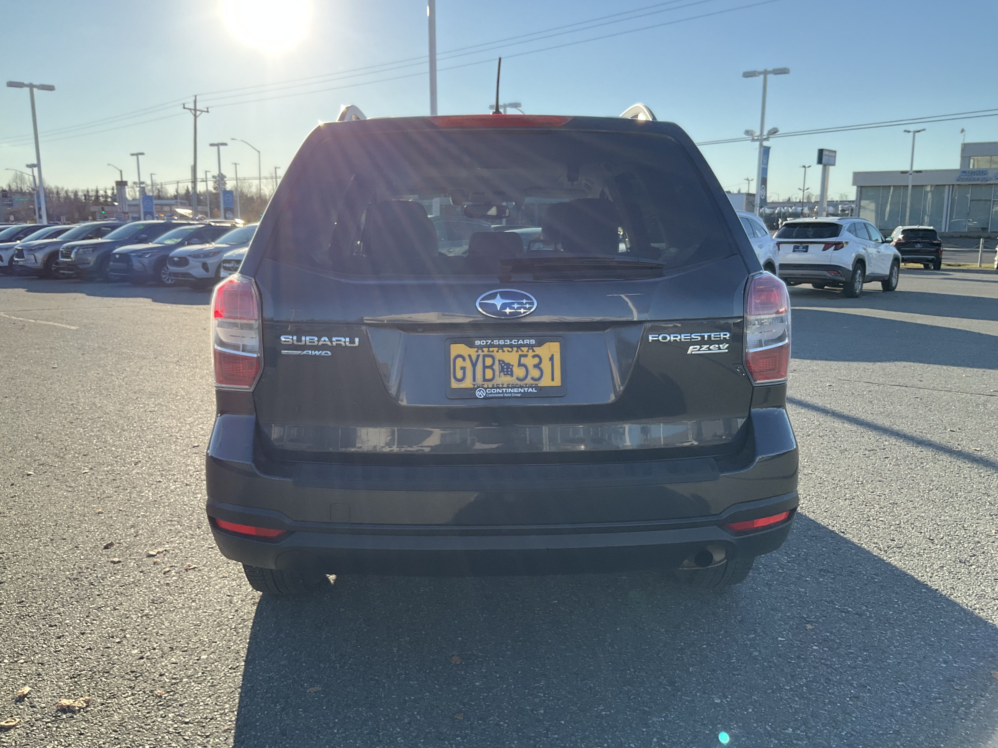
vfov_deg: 48.2
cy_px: 374
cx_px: 499
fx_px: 836
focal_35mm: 29
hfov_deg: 61.7
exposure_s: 1/978
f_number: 1.8
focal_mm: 3
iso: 25
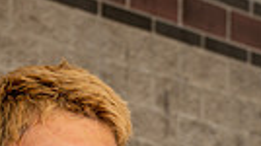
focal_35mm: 176
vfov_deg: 6.4
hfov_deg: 12.2
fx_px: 1217
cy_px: 401
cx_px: 33
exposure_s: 1/200
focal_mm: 50
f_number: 6.3
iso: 50
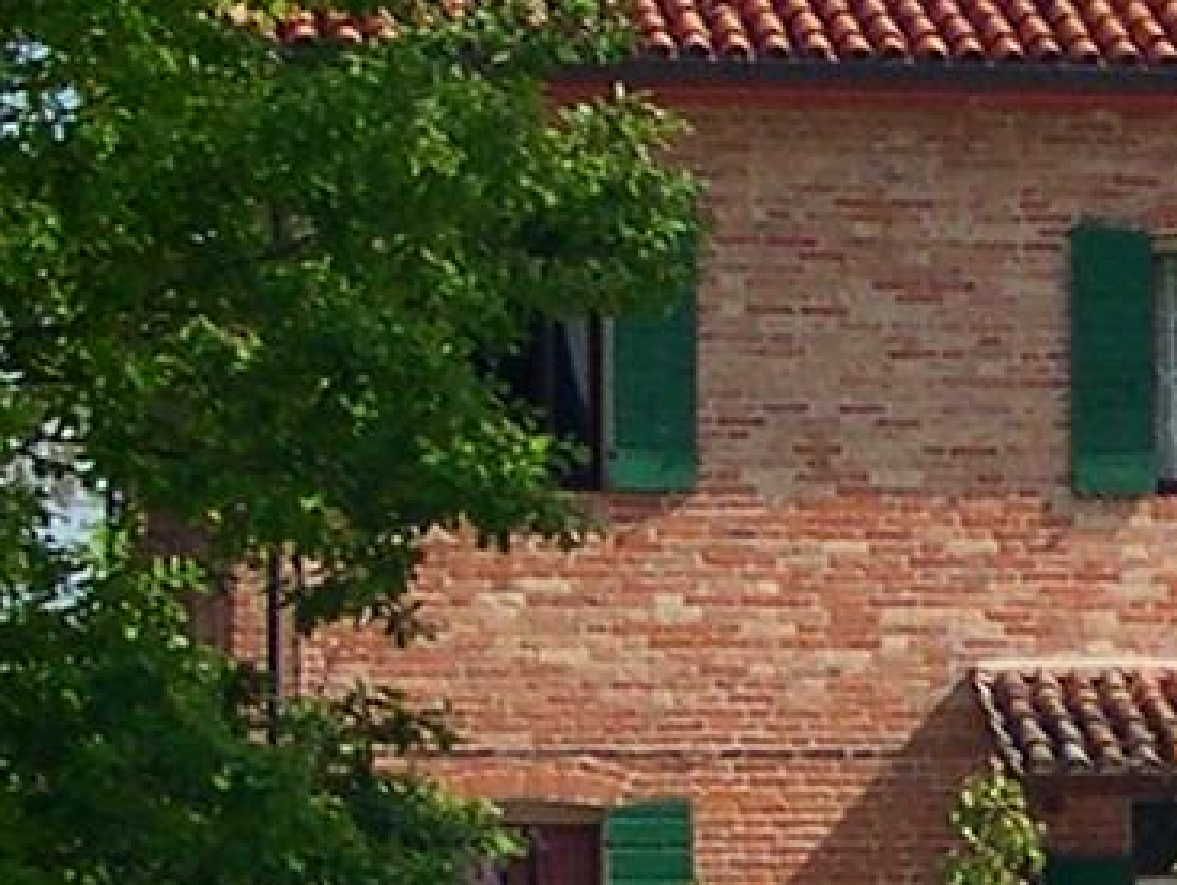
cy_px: 863
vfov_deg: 6.3
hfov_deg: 8.2
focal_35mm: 235
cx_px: 1841
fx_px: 7998
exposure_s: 1/179
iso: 100
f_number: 7.6
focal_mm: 8
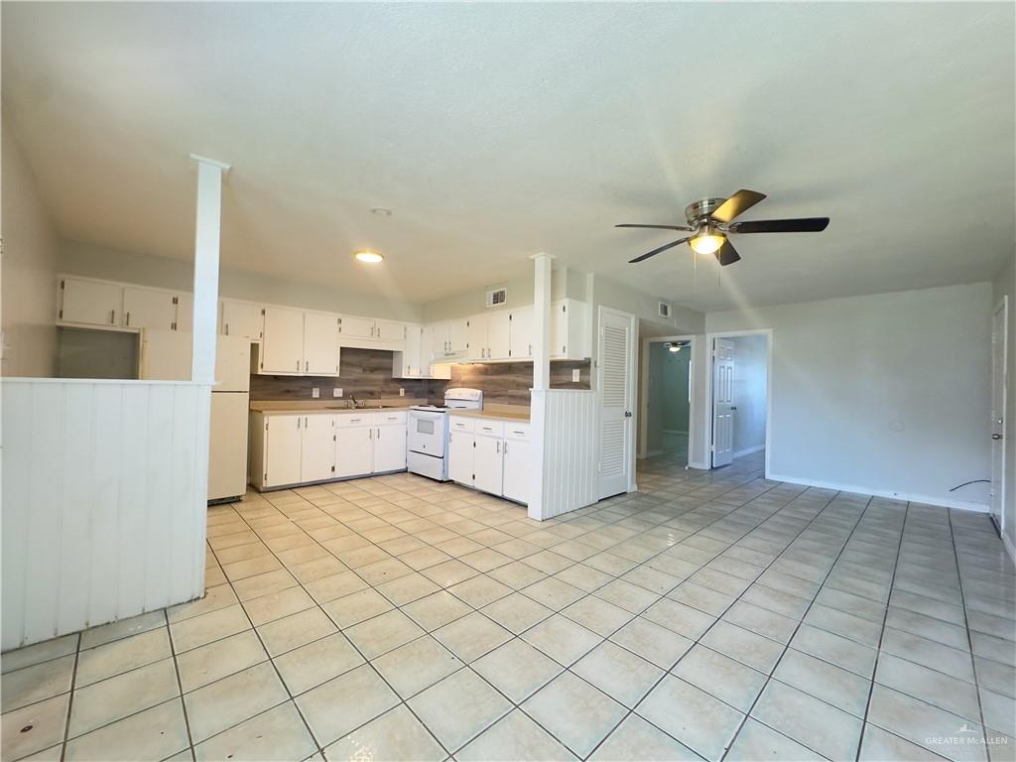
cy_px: 381
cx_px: 508
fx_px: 411
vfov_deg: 85.7
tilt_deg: +1.2
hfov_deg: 102.1
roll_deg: -0.9
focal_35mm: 14
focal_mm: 2.22
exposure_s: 1/60
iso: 320
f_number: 2.2
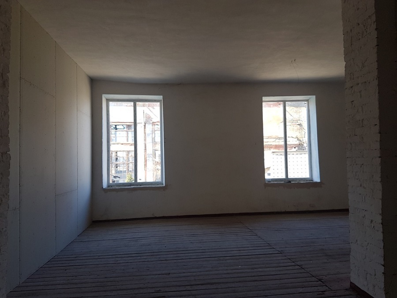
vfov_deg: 53.1
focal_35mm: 26
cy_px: 149
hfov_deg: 67.3
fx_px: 298
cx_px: 198
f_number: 1.7
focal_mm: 4.2
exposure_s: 1/175
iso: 40
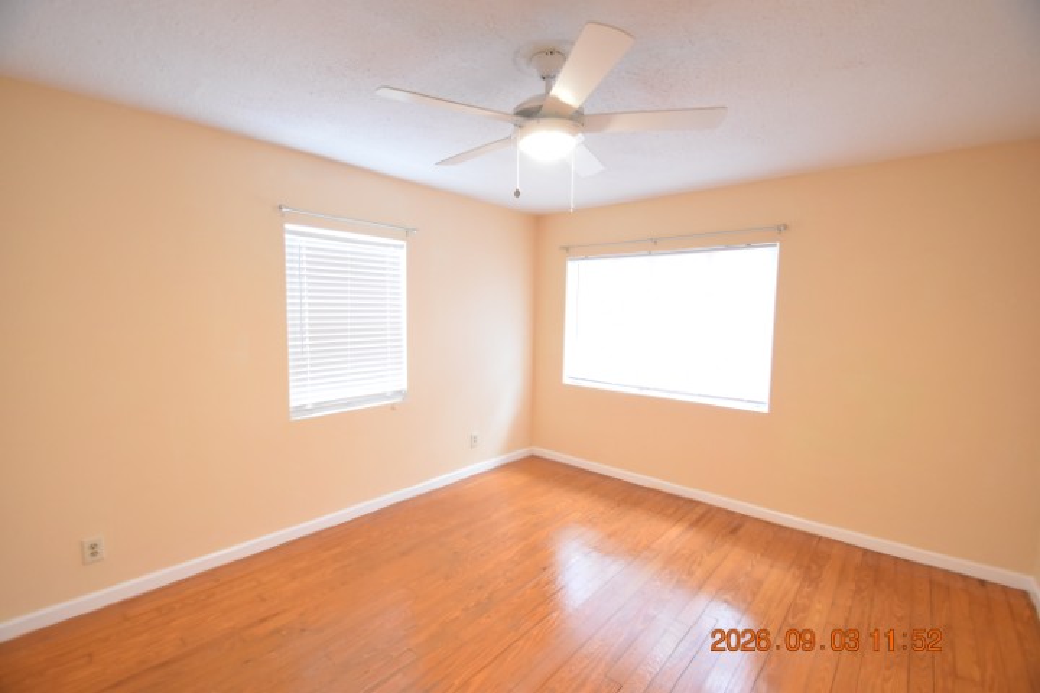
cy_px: 346
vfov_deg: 77.3
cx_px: 520
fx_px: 433
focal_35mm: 15
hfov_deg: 100.4
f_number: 3.5
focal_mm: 10
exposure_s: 1/60
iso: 2000
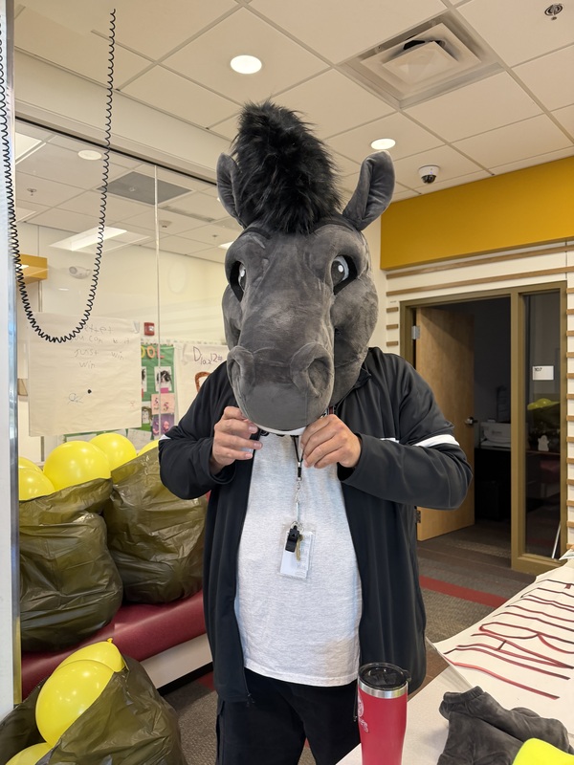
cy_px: 382
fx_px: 531
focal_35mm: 24
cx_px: 287
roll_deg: +0.7
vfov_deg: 71.6
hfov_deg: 56.8
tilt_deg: +0.2
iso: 200
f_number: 1.78
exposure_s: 1/83
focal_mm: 6.76
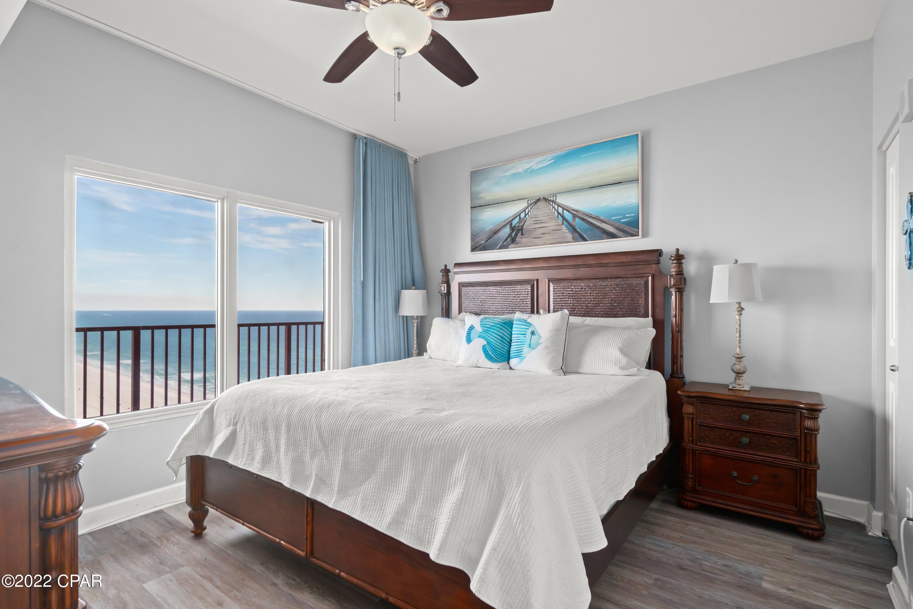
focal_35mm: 16
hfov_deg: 95.0
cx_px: 456
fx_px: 418
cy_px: 304
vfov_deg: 72.1
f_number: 8
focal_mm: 11
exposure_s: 1/1.67
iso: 800
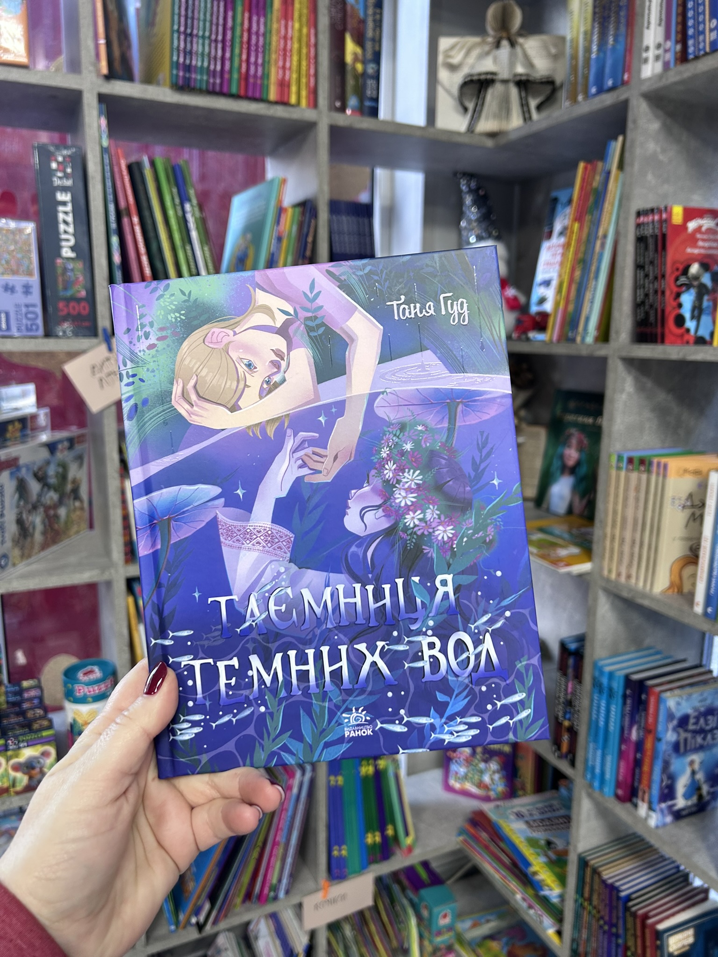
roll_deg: -0.7
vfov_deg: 67.3
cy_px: 478
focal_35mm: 26
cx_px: 359
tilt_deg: -12.0
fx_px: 719
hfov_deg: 53.1
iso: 64
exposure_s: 1/50
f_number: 1.5
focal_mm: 5.7
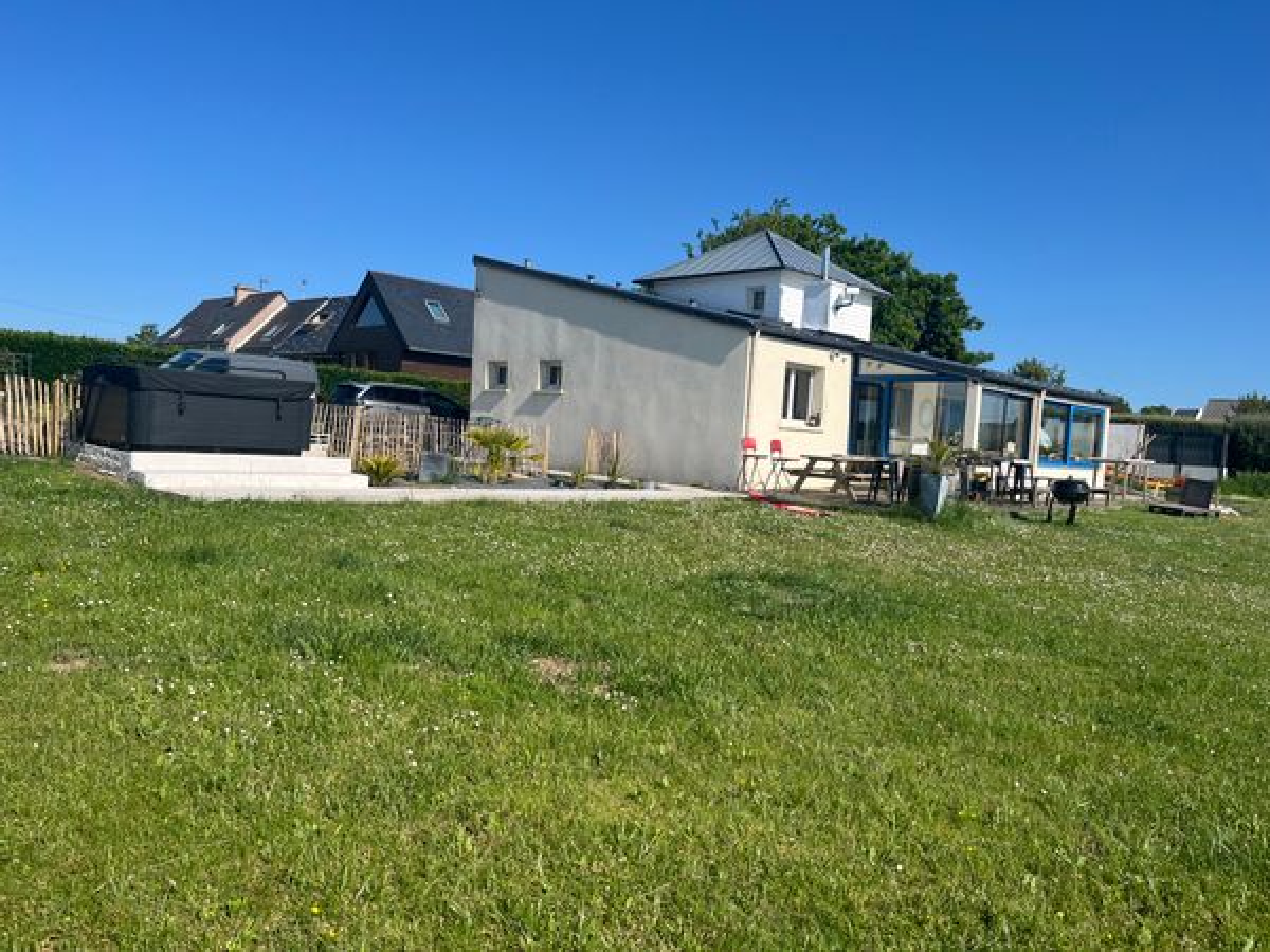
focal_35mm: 26
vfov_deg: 53.1
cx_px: 635
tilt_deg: -3.2
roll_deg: -3.2
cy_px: 476
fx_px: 954
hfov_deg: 67.3
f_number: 1.6
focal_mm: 5.1
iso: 50
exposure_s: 1/3876
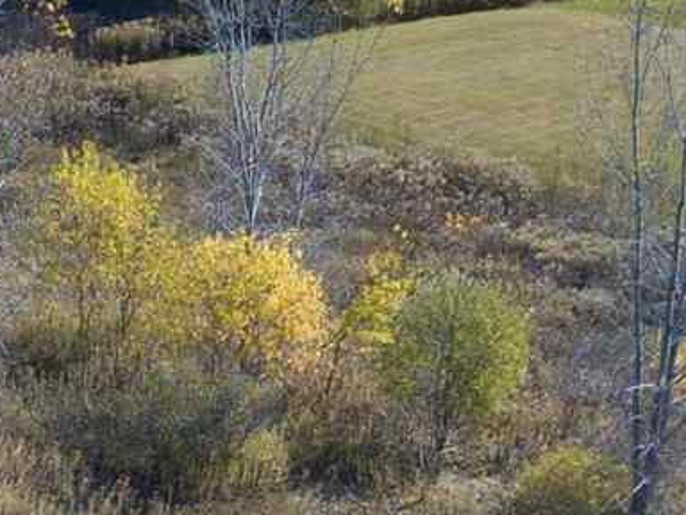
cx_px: -541
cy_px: 1043
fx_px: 4122
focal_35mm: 208
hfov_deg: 9.1
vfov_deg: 6.9
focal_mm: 4.73
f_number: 2.2
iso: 100
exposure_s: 1/640
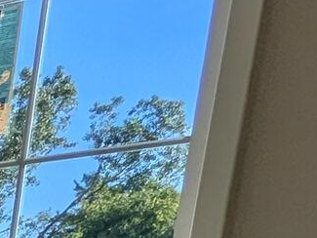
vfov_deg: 9.6
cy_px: 677
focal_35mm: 126
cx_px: -678
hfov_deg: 10.3
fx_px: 1154
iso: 53
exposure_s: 1/894
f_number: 2.2
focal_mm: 2.35
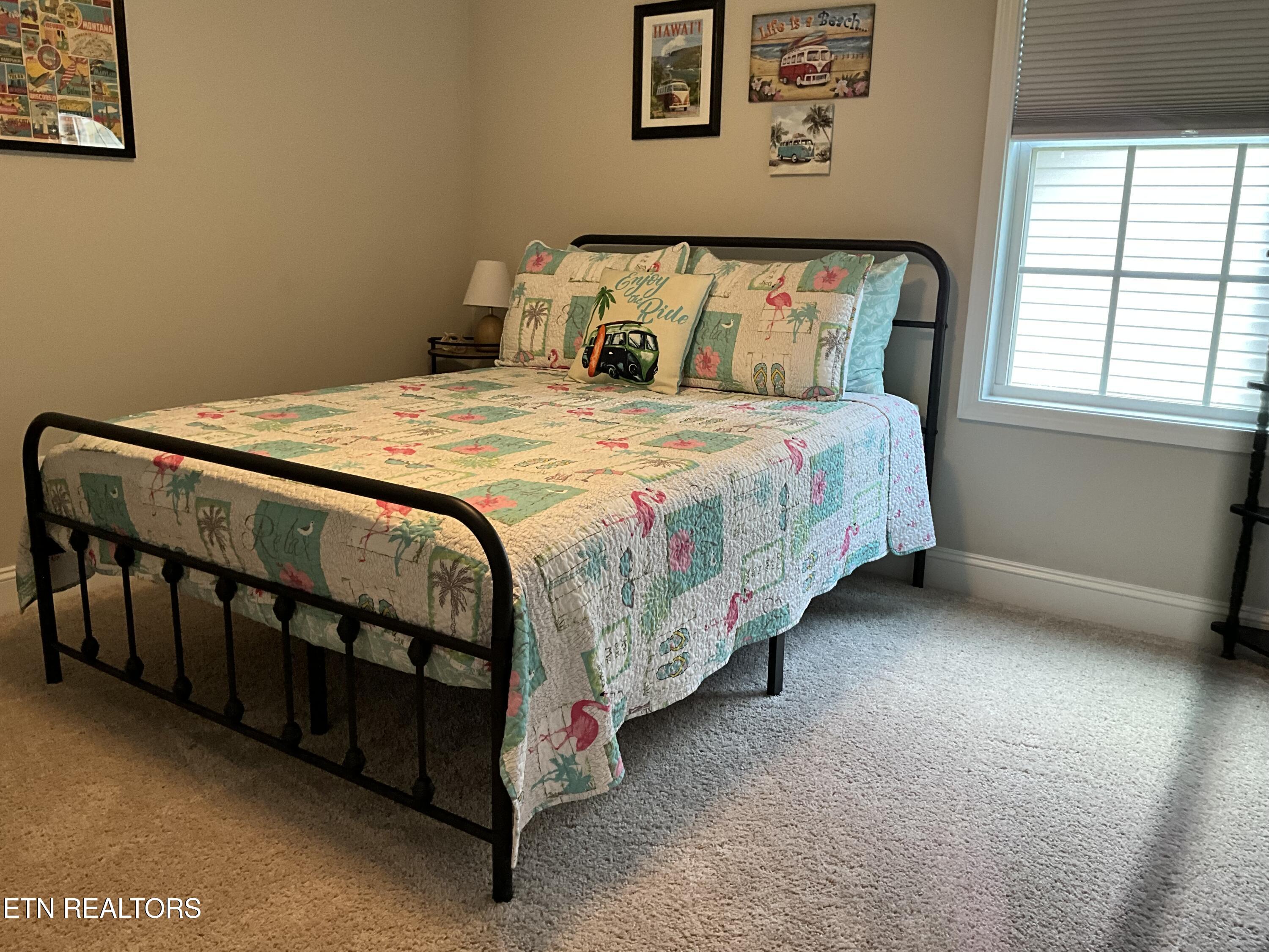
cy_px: 476
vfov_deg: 48.2
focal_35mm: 29
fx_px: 1063
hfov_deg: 61.7
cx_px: 634
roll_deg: -1.7
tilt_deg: -12.8
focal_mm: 3
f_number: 1.8
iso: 80
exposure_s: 1/60
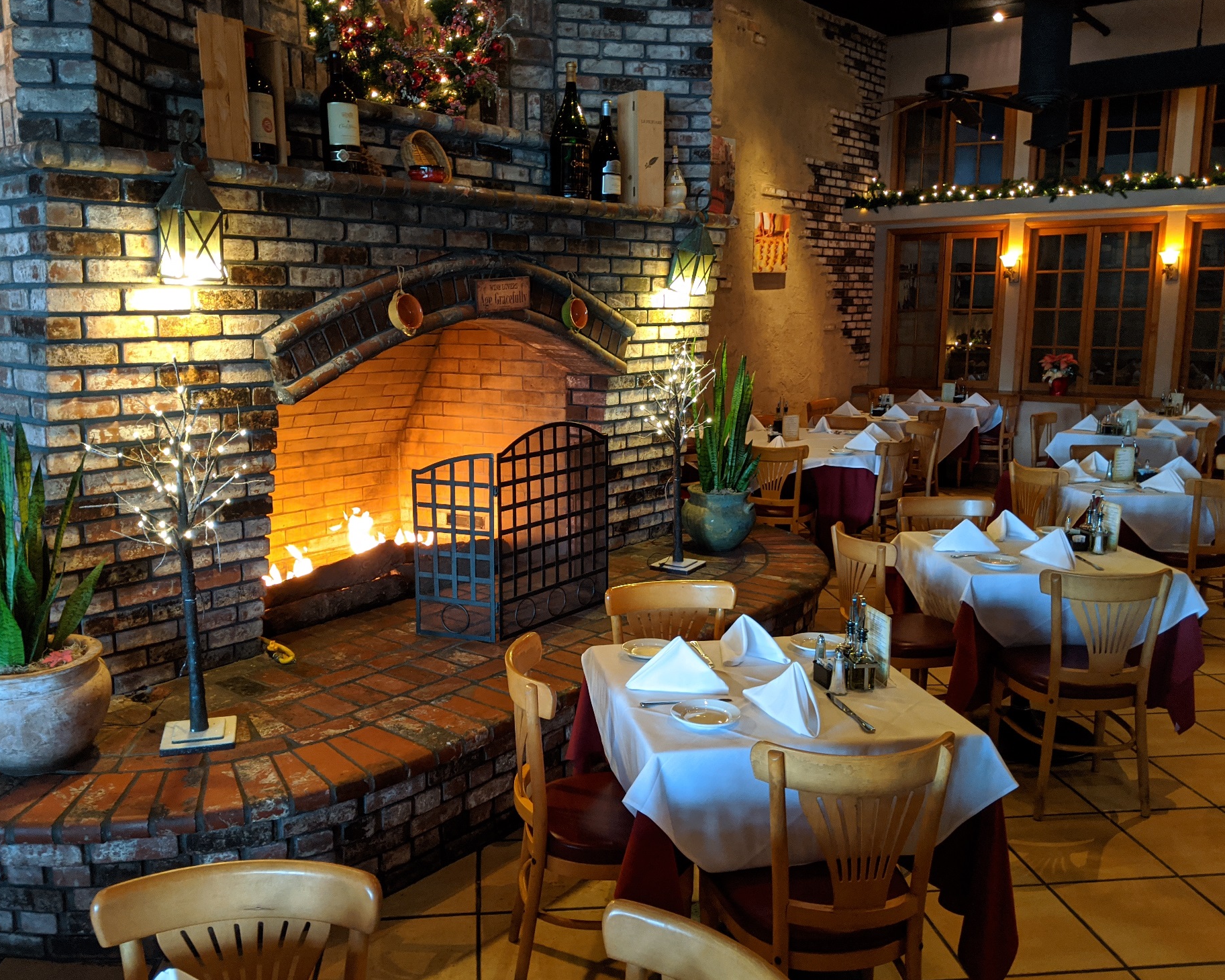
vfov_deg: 50.0
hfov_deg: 60.4
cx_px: 592
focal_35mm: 29
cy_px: 498
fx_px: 1051
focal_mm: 4.44
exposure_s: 1/24
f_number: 1.8
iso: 361
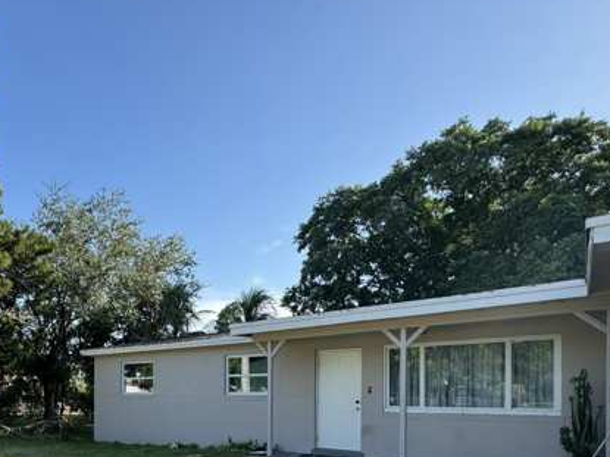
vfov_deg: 47.0
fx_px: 476
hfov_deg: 63.5
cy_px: 398
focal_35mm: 27
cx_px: 197
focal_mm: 2.22
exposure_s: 1/498
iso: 40
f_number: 2.2
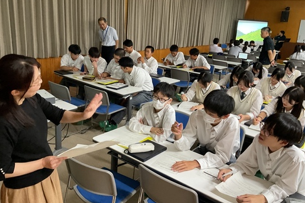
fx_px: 263
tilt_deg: -15.3
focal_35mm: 31
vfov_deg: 42.3
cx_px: 155
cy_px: 89
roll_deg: -3.7
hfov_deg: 60.3
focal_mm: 3
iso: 250
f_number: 1.8
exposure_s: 1/60
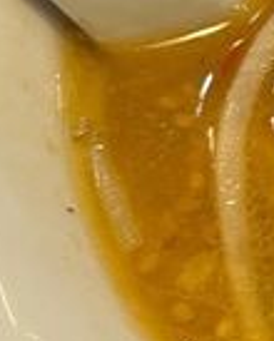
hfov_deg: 8.8
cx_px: 756
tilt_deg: -54.5
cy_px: 41
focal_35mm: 151
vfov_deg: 12.7
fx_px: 1527
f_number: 1.6
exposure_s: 1/50
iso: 125
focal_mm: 5.1
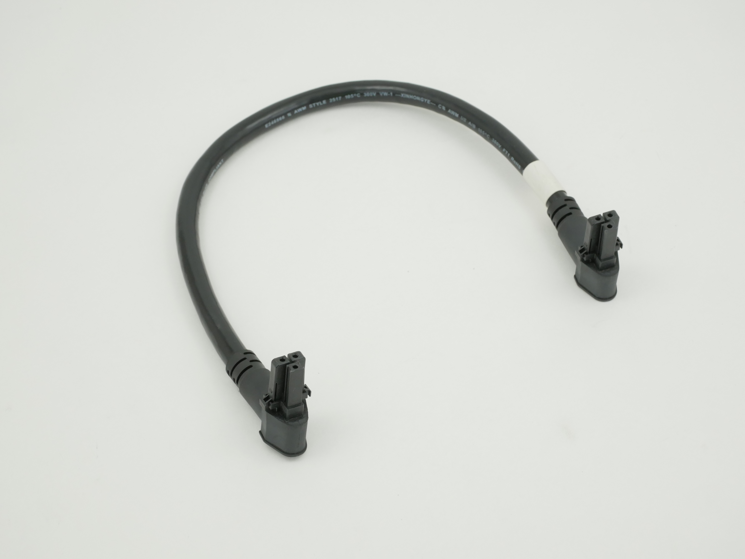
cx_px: 372
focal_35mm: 60
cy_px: 280
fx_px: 1292
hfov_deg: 32.2
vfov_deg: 24.4
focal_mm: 30
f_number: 6.3
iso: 800
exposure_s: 1/160
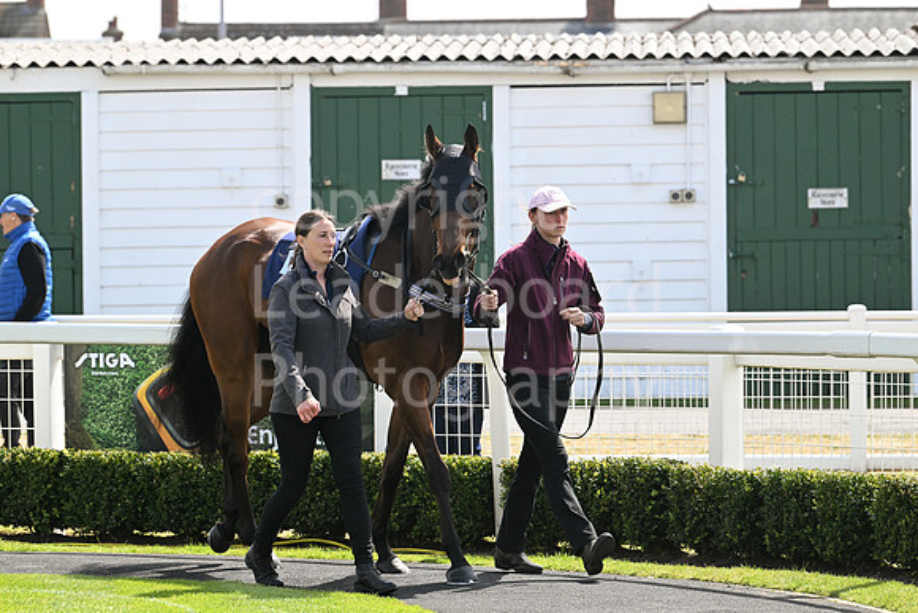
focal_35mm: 200
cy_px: 306
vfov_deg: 6.9
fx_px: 5101
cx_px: 459
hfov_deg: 10.3
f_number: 6.3
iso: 400
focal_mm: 200
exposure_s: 1/800
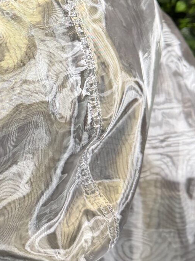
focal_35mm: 90
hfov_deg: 15.6
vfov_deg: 21.0
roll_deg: -1.1
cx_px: -59
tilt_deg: -12.8
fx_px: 676
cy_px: -1
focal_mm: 6.76
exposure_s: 1/84
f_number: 1.78
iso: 200
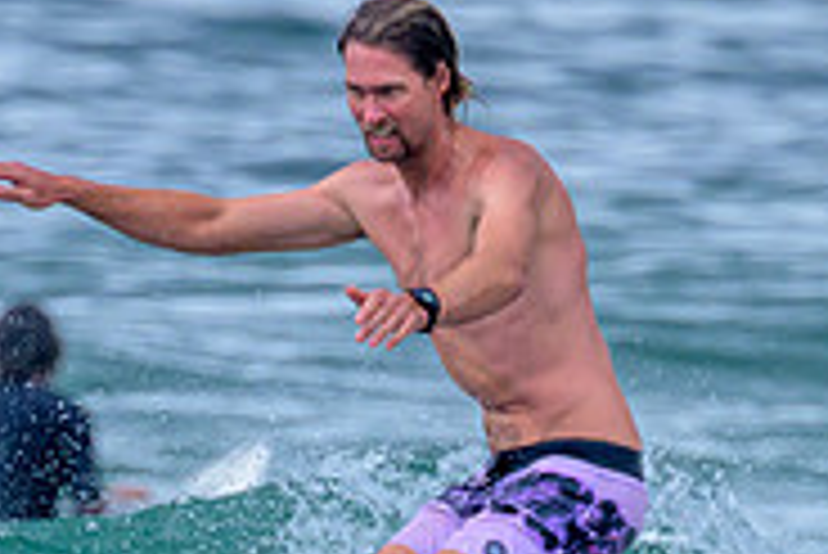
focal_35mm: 2074
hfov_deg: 1.0
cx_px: 402
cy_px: 806
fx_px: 47738
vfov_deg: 0.7
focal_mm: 480
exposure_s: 1/2000
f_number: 7.6
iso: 1000
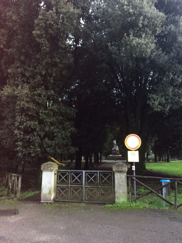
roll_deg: -0.4
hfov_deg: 48.2
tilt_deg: +10.0
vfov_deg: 61.7
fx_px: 203
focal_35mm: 29
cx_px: 91
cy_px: 122
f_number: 2.2
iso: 160
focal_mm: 4.15
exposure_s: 1/17
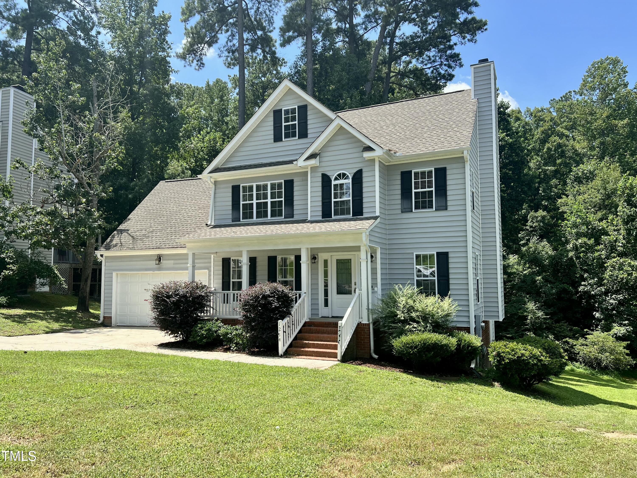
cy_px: 239
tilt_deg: +4.1
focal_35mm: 26
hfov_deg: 67.3
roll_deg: +0.8
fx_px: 478
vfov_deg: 53.1
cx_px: 318
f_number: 1.5
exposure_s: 1/2123
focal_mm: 5.7
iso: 50
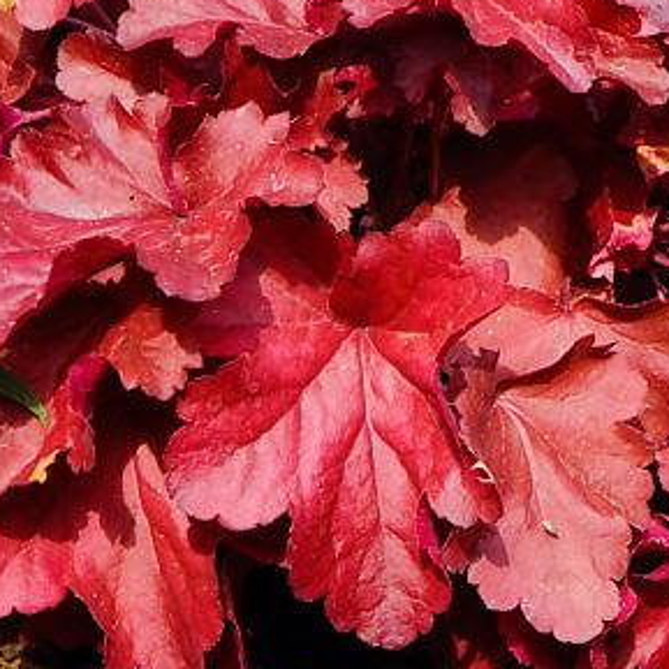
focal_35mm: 64
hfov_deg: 26.8
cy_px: 111
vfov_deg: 26.3
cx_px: 263
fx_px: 1399
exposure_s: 1/100
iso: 100
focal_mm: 39
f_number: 9
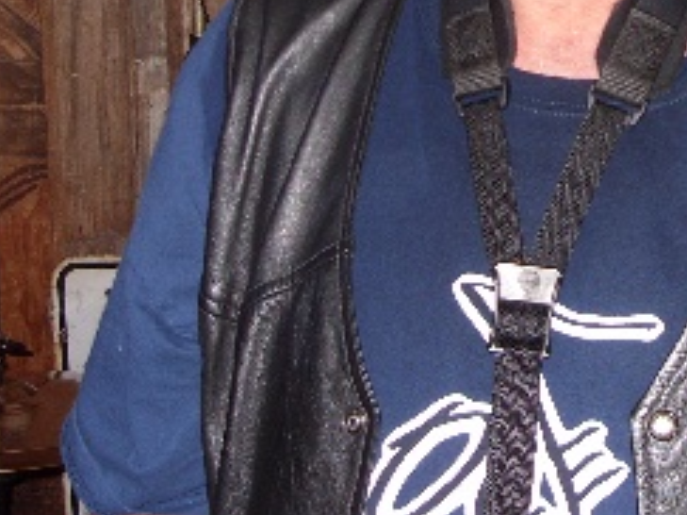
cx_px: 645
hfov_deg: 19.2
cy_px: 45
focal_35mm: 100
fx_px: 1984
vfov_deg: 14.6
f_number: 2.8
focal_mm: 6.3
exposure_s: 1/30
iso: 100
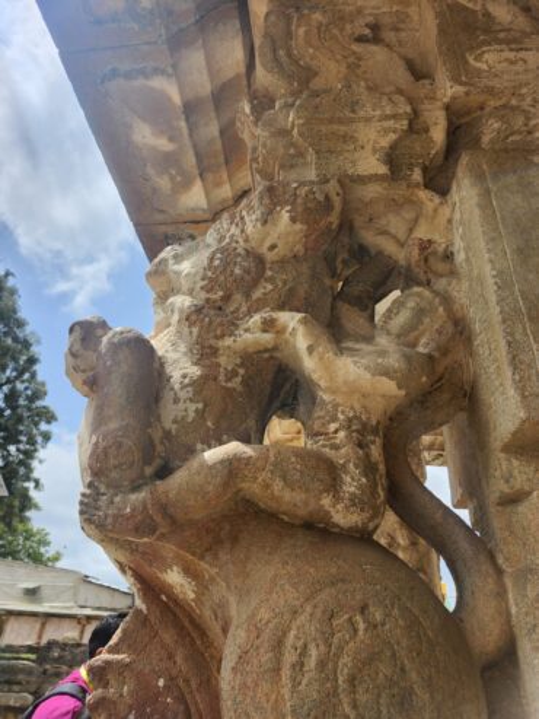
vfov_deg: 73.9
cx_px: 270
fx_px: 477
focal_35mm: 23
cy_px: 360
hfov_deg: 58.9
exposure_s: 1/989
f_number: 1.8
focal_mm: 5.54
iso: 25
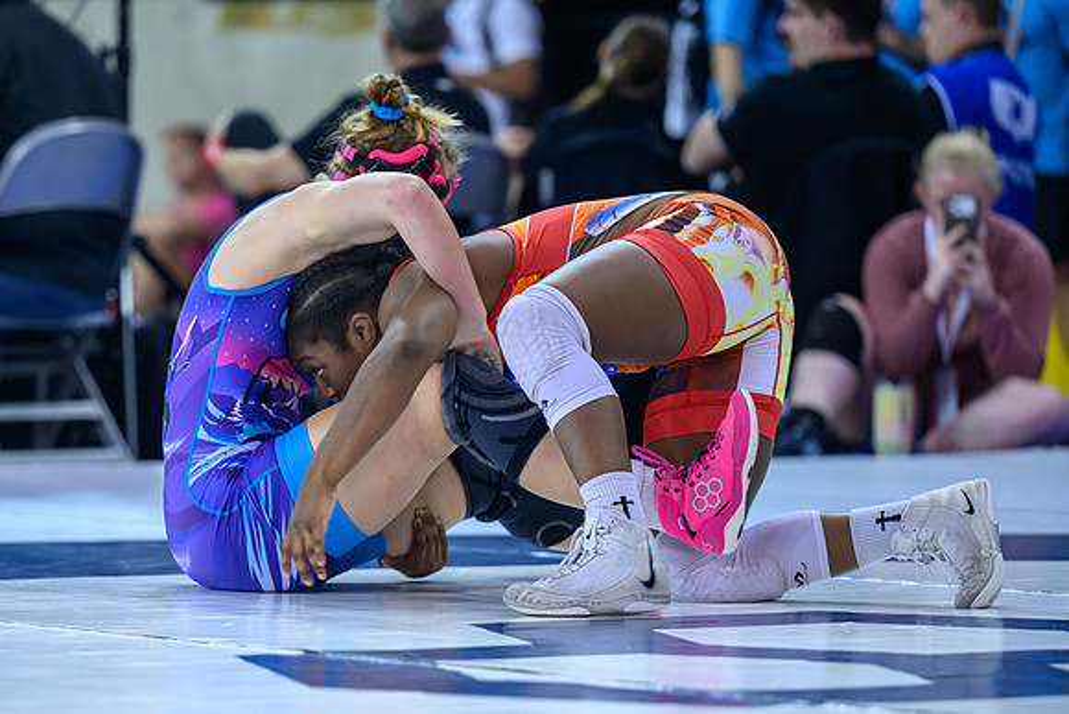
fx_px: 6935
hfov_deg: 8.8
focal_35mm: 233
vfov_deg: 5.9
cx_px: 406
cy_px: 456
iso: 3200
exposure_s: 1/800
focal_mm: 170
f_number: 2.8
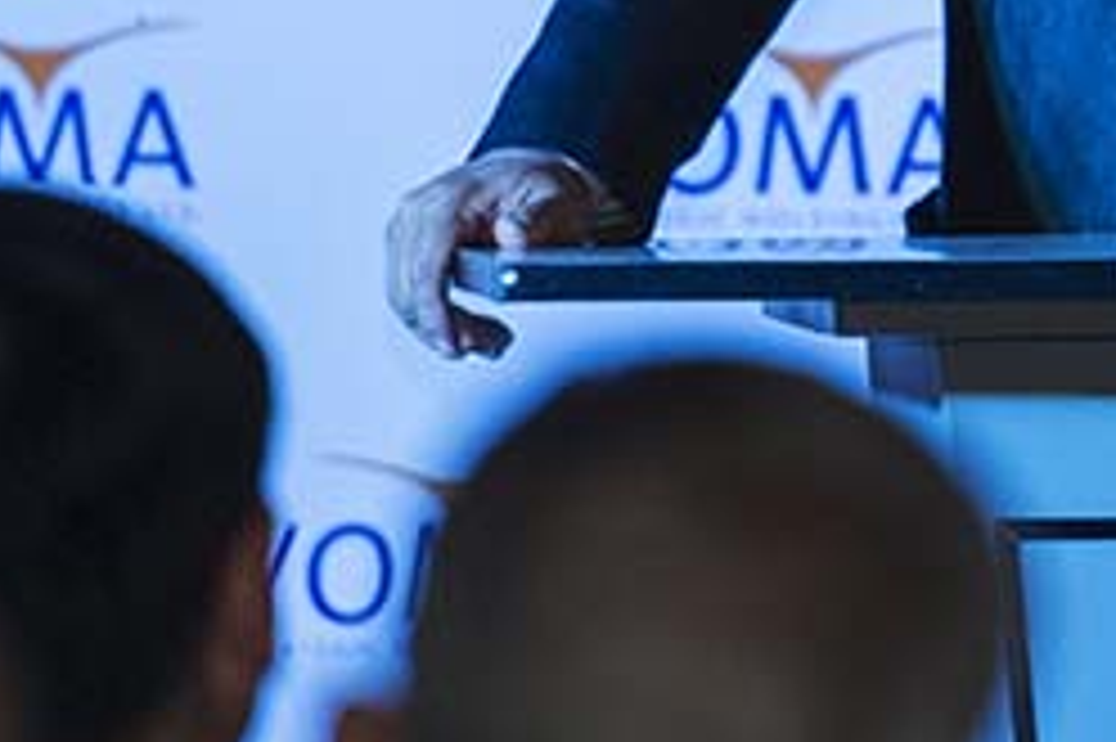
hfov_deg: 2.7
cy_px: -227
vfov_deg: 1.8
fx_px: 24008
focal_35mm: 775
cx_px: 1606
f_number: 2.8
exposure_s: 1/250
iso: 640
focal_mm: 200
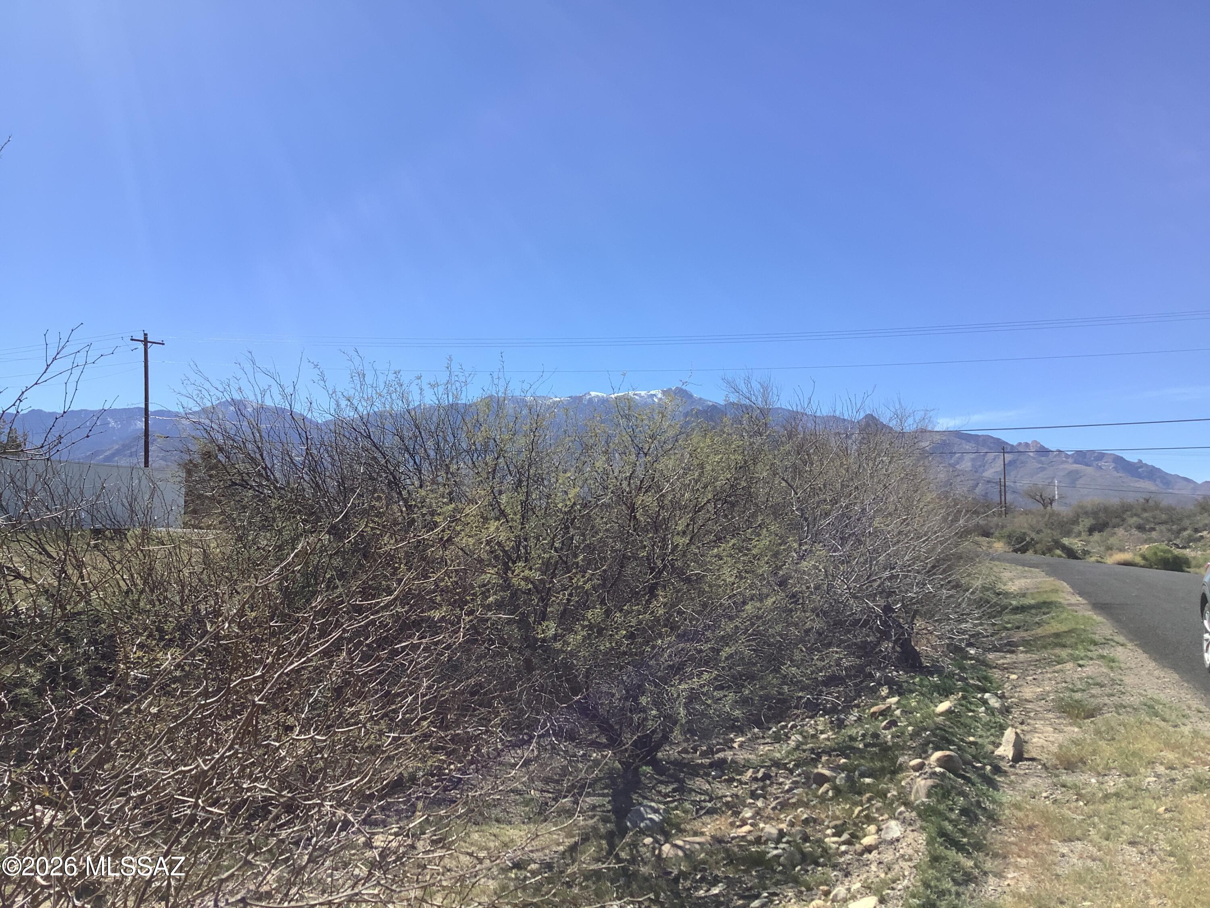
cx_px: 605
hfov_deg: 58.4
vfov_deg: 45.4
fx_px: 1084
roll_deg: -0.1
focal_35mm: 31
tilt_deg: +4.6
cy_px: 454
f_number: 2.4
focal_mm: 3.3
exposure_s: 1/1664
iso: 25
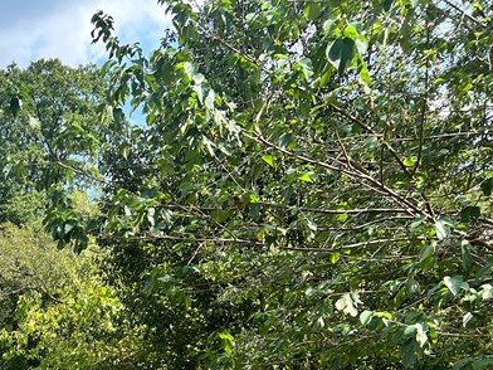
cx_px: -131
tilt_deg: -3.6
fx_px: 968
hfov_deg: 25.1
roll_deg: -2.2
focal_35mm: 68
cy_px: 476
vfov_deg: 19.9
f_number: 1.5
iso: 50
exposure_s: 1/1869
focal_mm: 5.7
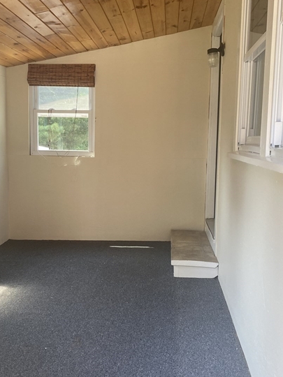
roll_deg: -0.2
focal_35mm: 37
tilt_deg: -5.9
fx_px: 403
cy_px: 180
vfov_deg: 50.1
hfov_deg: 38.6
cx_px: 118
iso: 100
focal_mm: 4.25
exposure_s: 1/122
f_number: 1.8
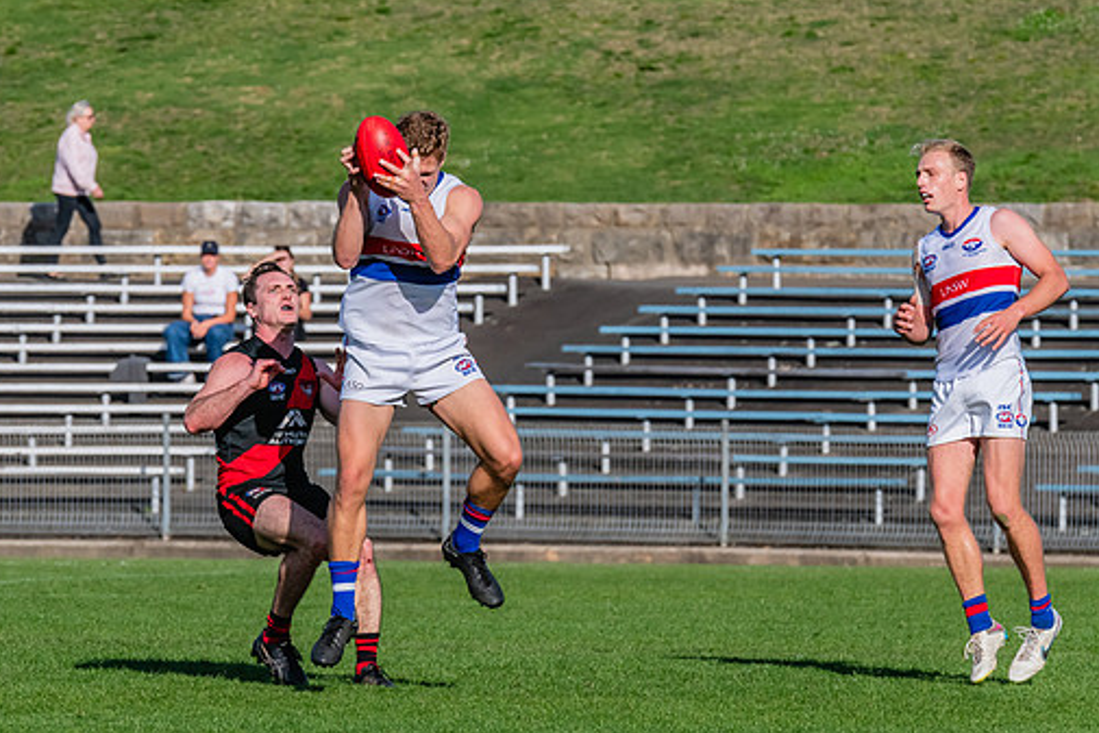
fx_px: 15084
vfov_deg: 2.8
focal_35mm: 494
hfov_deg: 4.2
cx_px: 331
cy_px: 272
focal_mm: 330
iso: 800
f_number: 13
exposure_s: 1/1600
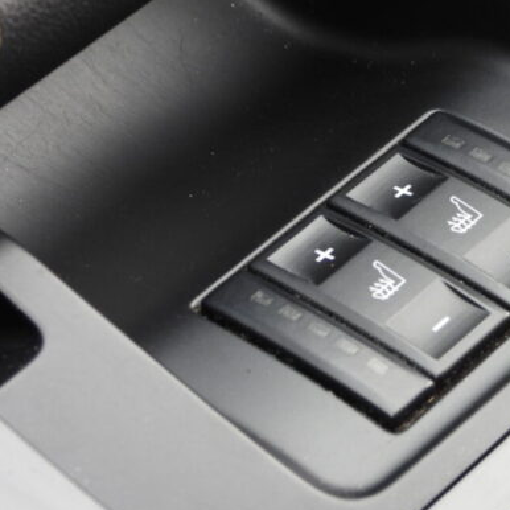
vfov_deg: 10.2
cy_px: 213
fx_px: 2850
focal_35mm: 171
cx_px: 404
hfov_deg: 10.2
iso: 250
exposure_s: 1/60
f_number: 4
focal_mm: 18.9
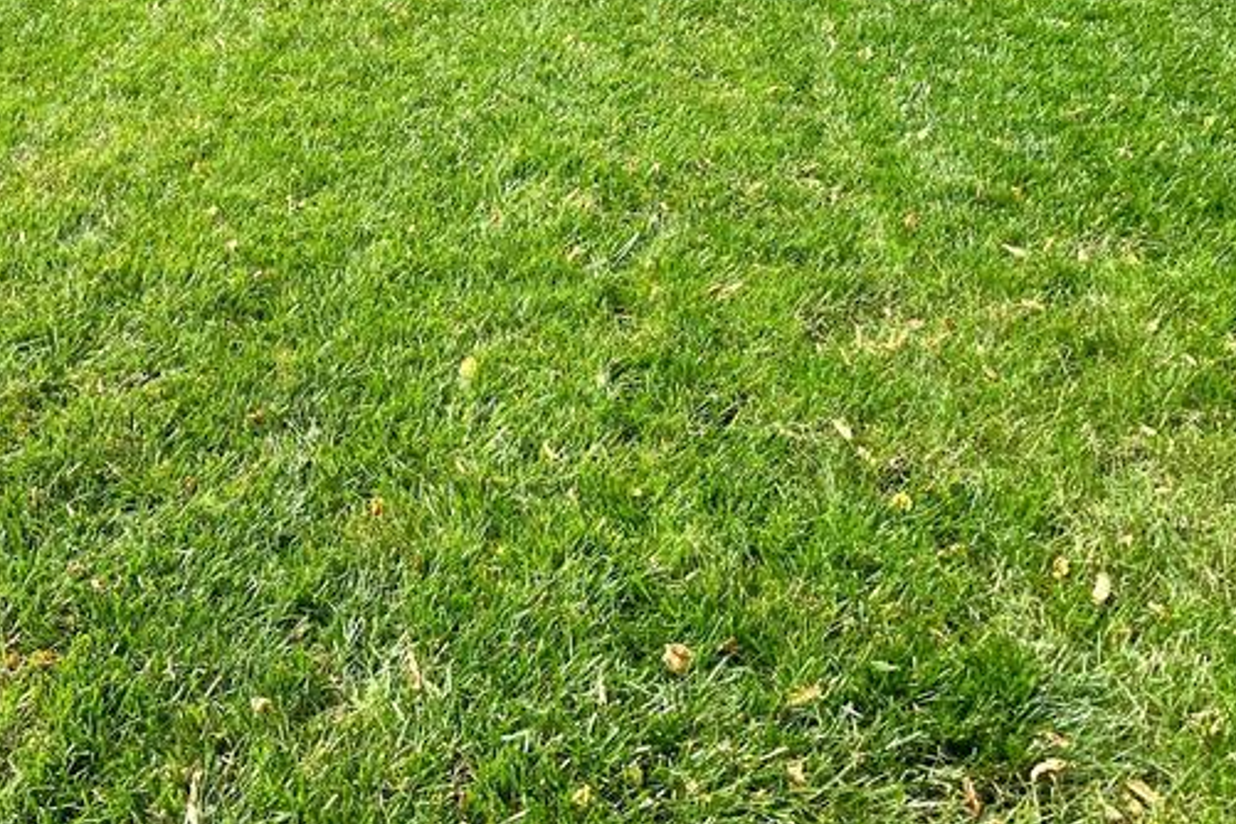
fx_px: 1751
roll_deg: +2.9
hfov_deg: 35.1
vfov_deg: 26.2
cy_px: 239
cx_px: -12
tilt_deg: -19.1
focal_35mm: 51
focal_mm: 6.86
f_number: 1.78
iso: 64
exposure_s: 1/151
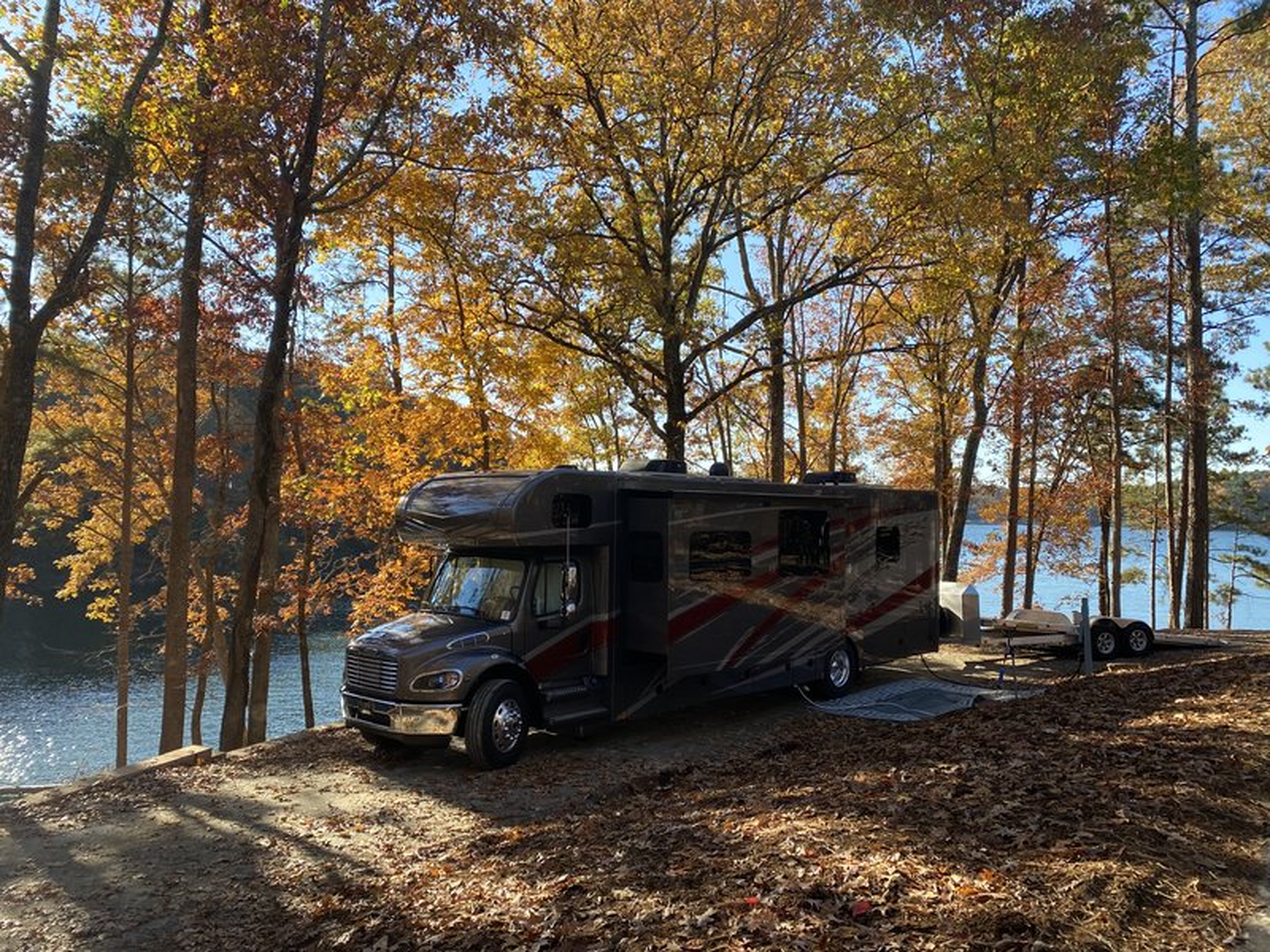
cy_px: 476
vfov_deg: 53.1
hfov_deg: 67.3
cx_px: 635
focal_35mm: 26
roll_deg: -1.5
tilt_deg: +2.3
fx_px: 954
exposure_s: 1/623
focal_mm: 4.25
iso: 32
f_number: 1.8
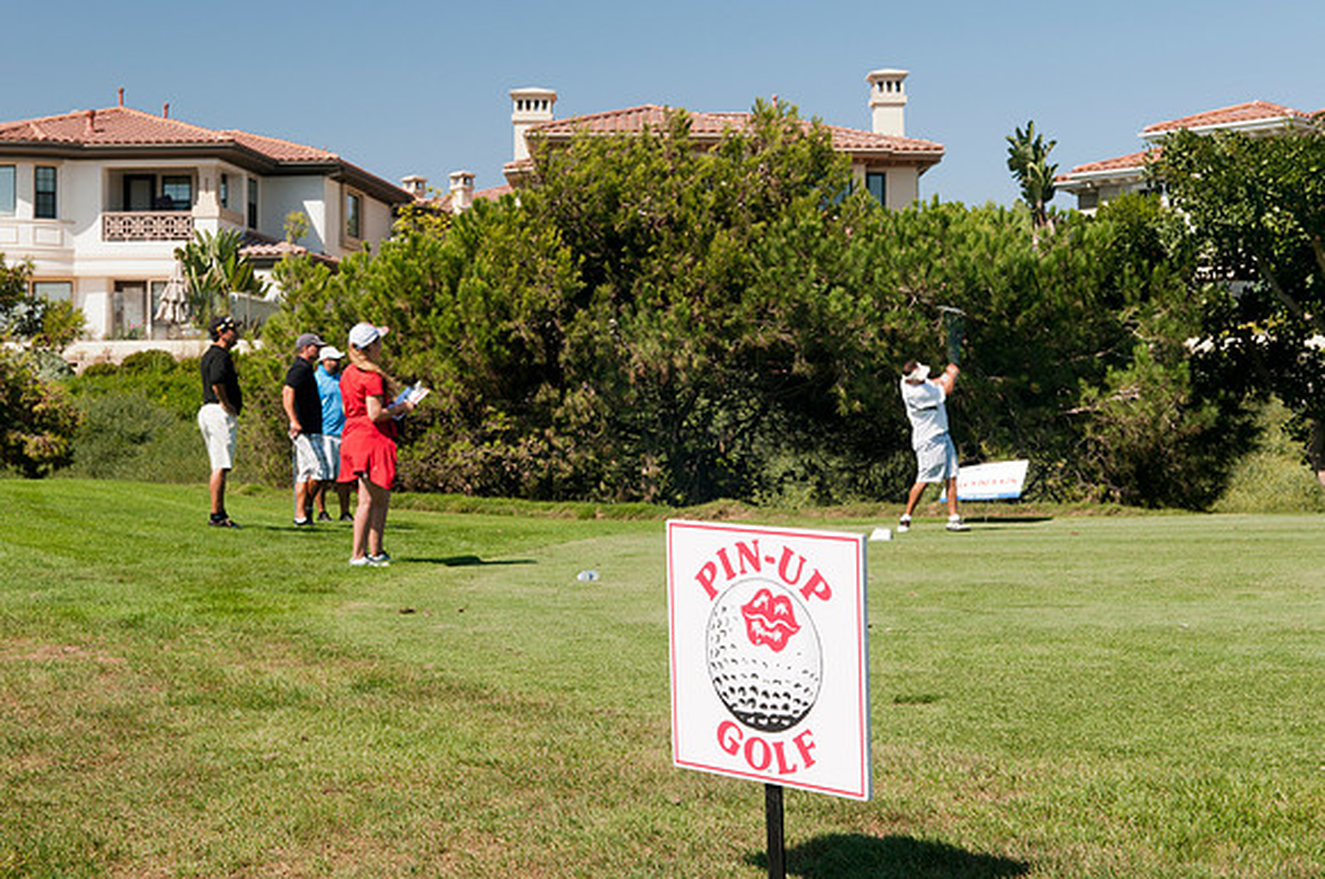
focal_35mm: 57
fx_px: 2095
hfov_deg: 35.1
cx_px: 662
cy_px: 440
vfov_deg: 23.7
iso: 200
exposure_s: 1/80
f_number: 10
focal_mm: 38
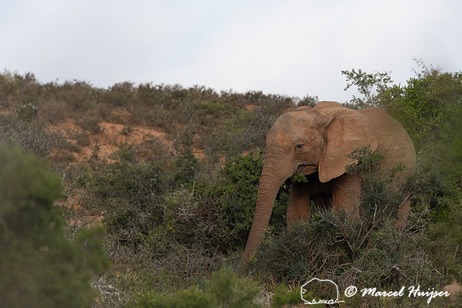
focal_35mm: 600
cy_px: 154
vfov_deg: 2.3
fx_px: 7701
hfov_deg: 3.4
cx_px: 231
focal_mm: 600
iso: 800
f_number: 9
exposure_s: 1/1600
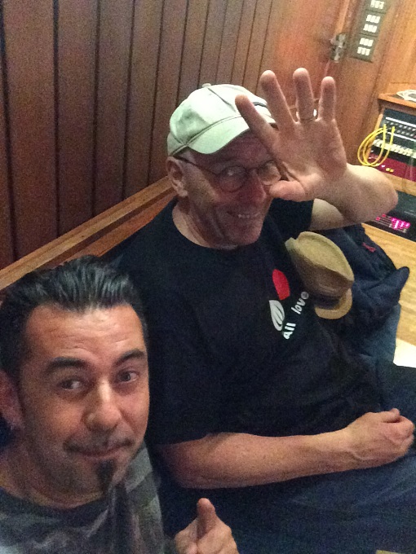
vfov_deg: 58.4
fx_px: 497
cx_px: 208
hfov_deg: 45.4
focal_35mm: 31
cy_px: 277
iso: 1600
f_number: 2.4
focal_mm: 2.15
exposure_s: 1/15
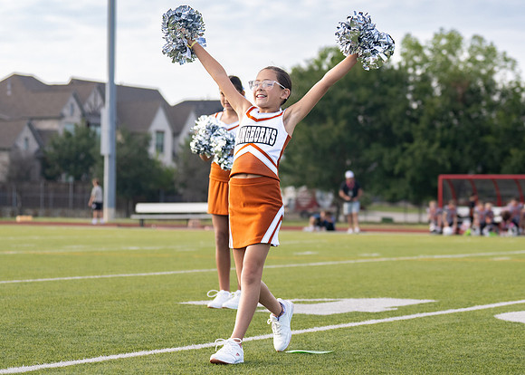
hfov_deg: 16.8
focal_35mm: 120
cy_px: 199
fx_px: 1781
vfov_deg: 12.0
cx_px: 289
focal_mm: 70
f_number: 2.8
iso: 400
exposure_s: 1/2500
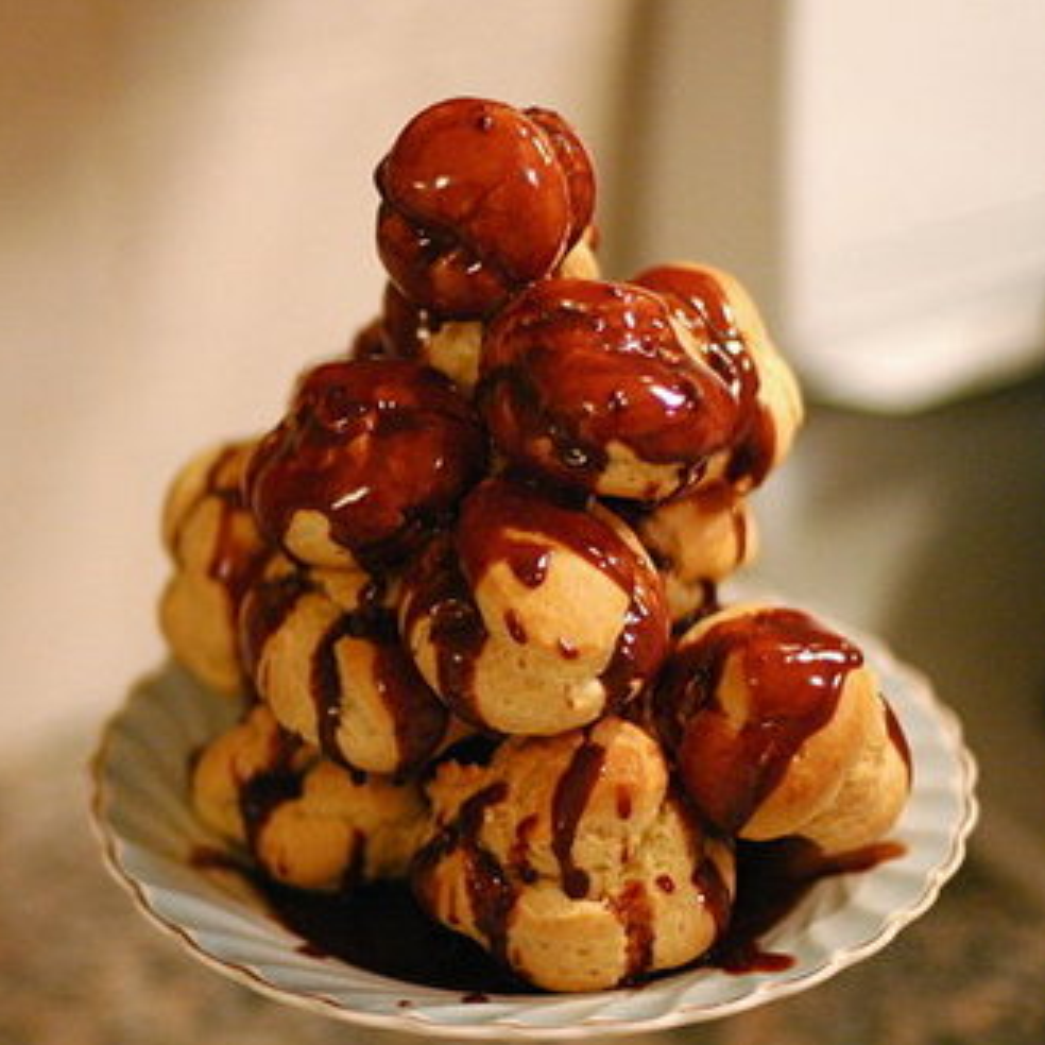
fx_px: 3313
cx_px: 258
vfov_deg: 17.9
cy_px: 527
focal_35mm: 97
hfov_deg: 17.8
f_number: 1.6
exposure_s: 1/250
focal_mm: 50
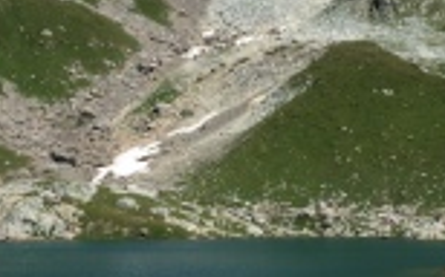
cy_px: 190
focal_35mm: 80
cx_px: 315
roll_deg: +0.6
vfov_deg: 16.2
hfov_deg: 25.6
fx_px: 970
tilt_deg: +3.1
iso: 32
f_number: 2.2
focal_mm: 4.15
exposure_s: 1/2326
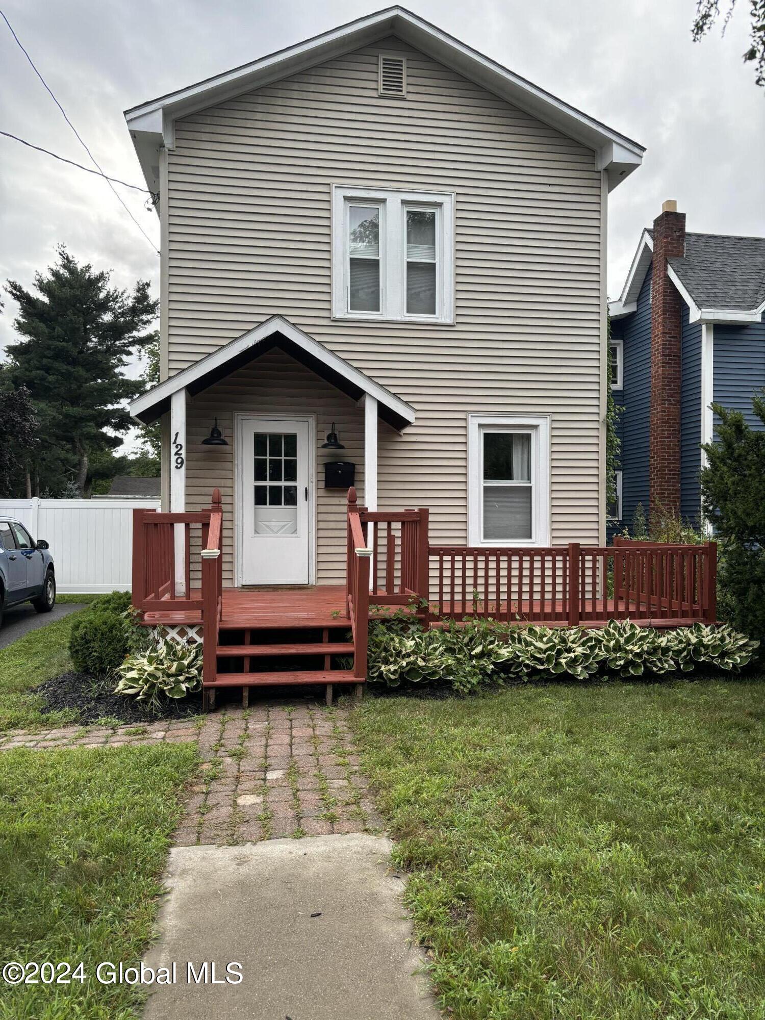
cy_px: 510
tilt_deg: -0.5
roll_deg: -1.7
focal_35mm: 26
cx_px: 382
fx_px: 766
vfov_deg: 67.3
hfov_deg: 53.1
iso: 50
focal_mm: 5.96
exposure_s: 1/456
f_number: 1.6
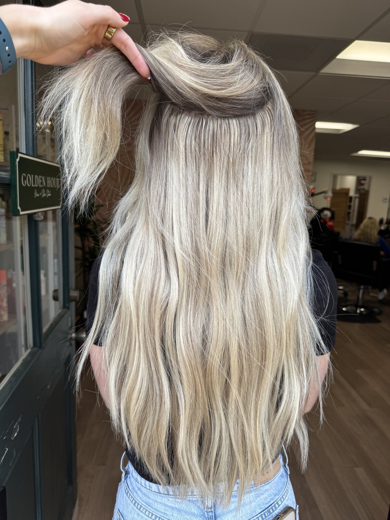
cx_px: 195
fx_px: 361
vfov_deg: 71.6
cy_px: 260
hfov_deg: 56.8
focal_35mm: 24
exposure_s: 1/445
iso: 80
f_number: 1.78
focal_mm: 6.76
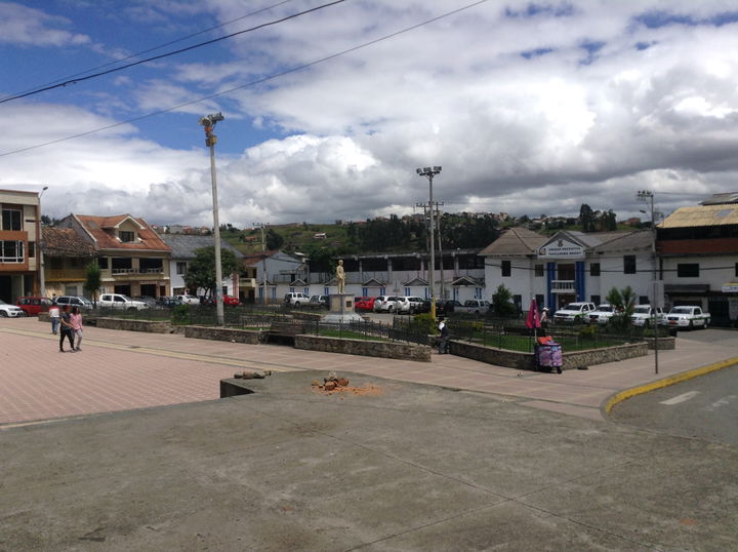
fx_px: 703
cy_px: 276
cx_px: 369
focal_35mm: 33
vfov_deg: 42.9
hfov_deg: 55.4
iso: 25
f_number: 2.4
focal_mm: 3.3
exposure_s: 1/3049
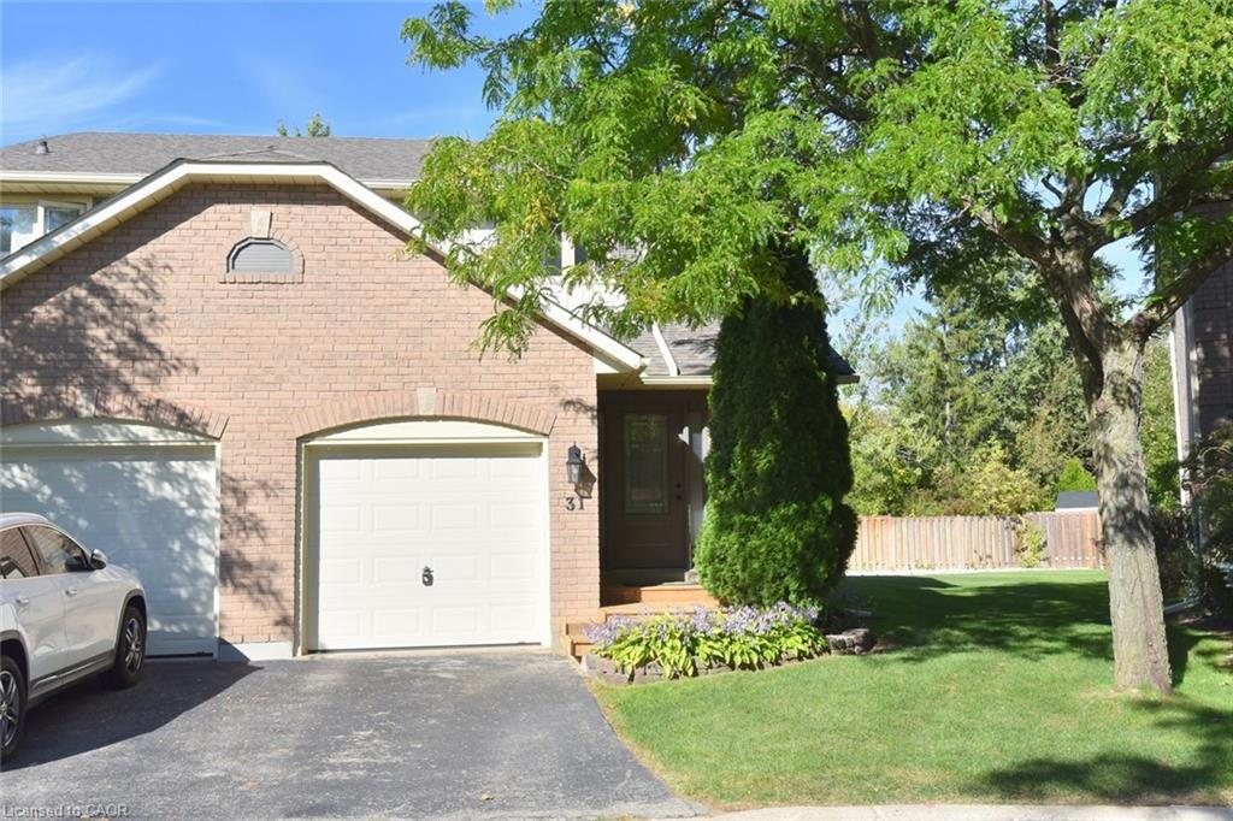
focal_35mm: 30
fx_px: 1027
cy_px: 410
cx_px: 616
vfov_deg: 43.6
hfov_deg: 61.9
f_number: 13
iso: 500
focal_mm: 30
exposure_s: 1/640
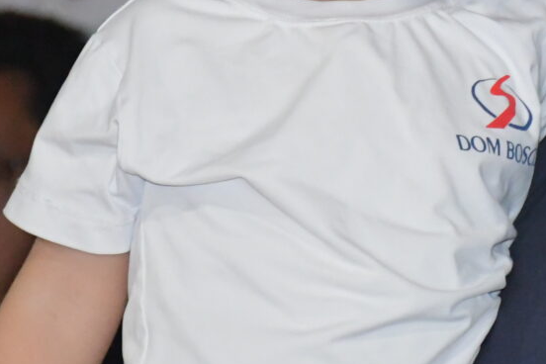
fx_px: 6703
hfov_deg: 4.7
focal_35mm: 442
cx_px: 503
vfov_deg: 3.1
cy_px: 21
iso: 6400
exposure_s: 1/60
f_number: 5.3
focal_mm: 85
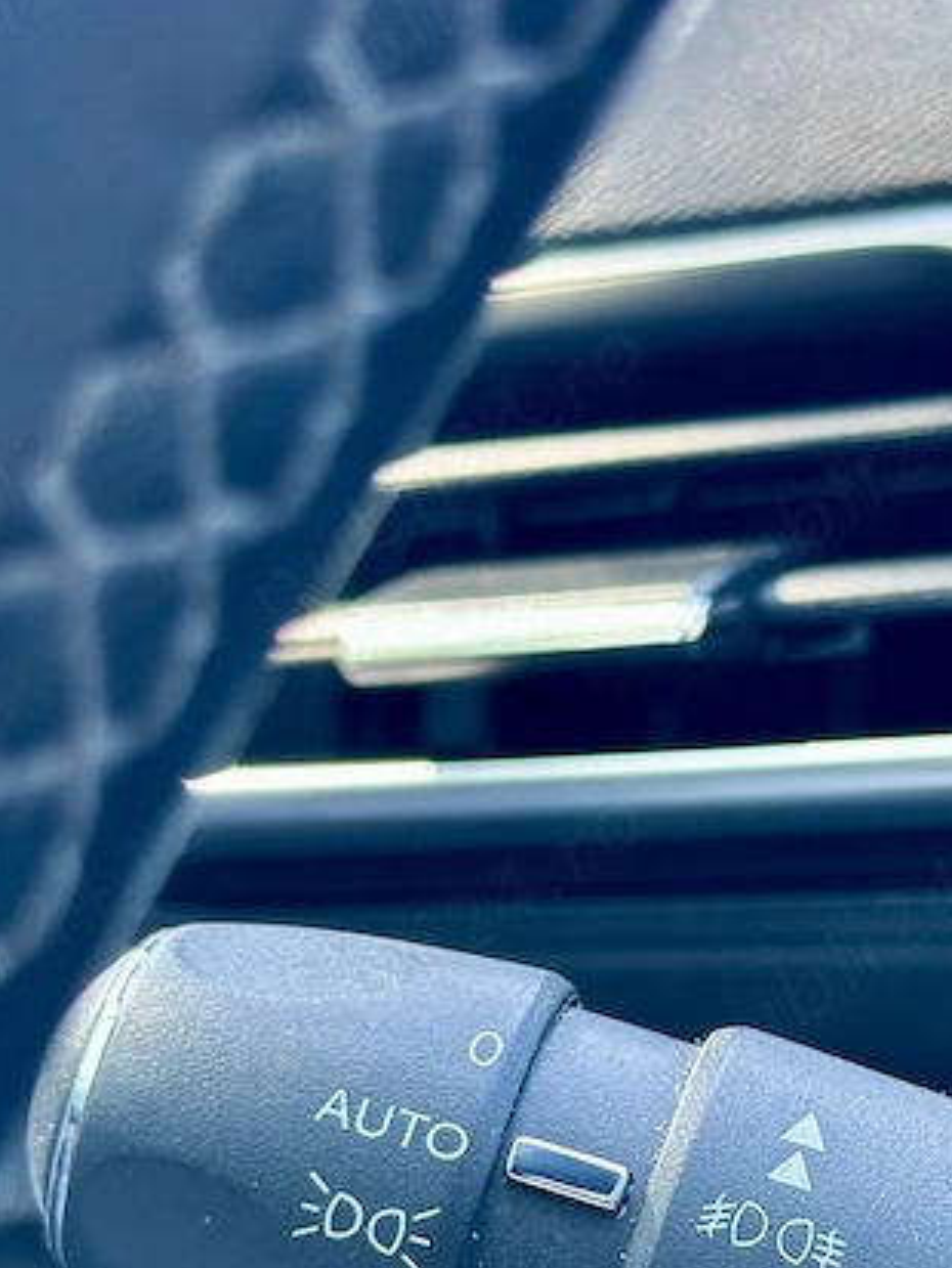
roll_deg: +2.3
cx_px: 660
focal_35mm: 93
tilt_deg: -9.3
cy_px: 1047
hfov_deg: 15.9
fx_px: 3408
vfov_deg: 20.8
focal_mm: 6.86
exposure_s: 1/60
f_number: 1.78
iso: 100
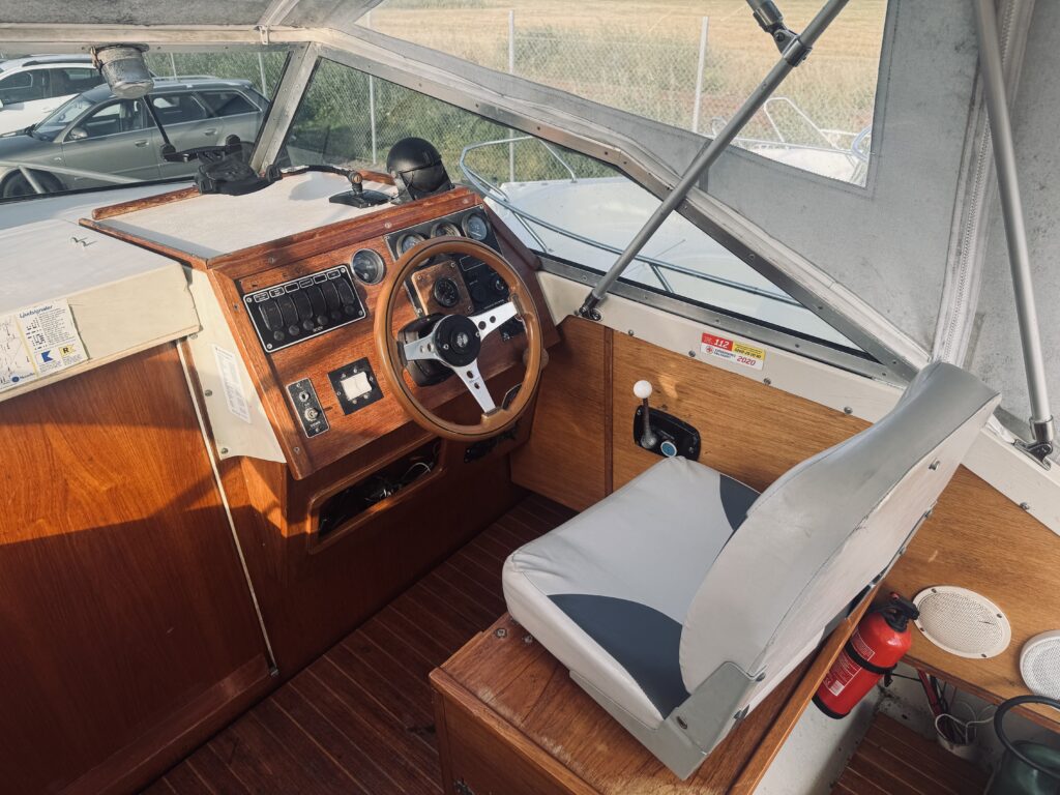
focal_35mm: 24
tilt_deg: -28.2
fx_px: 735
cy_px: 398
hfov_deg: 71.6
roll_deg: +0.7
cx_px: 530
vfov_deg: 56.8
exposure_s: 1/645
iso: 80
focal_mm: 6.76
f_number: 1.78
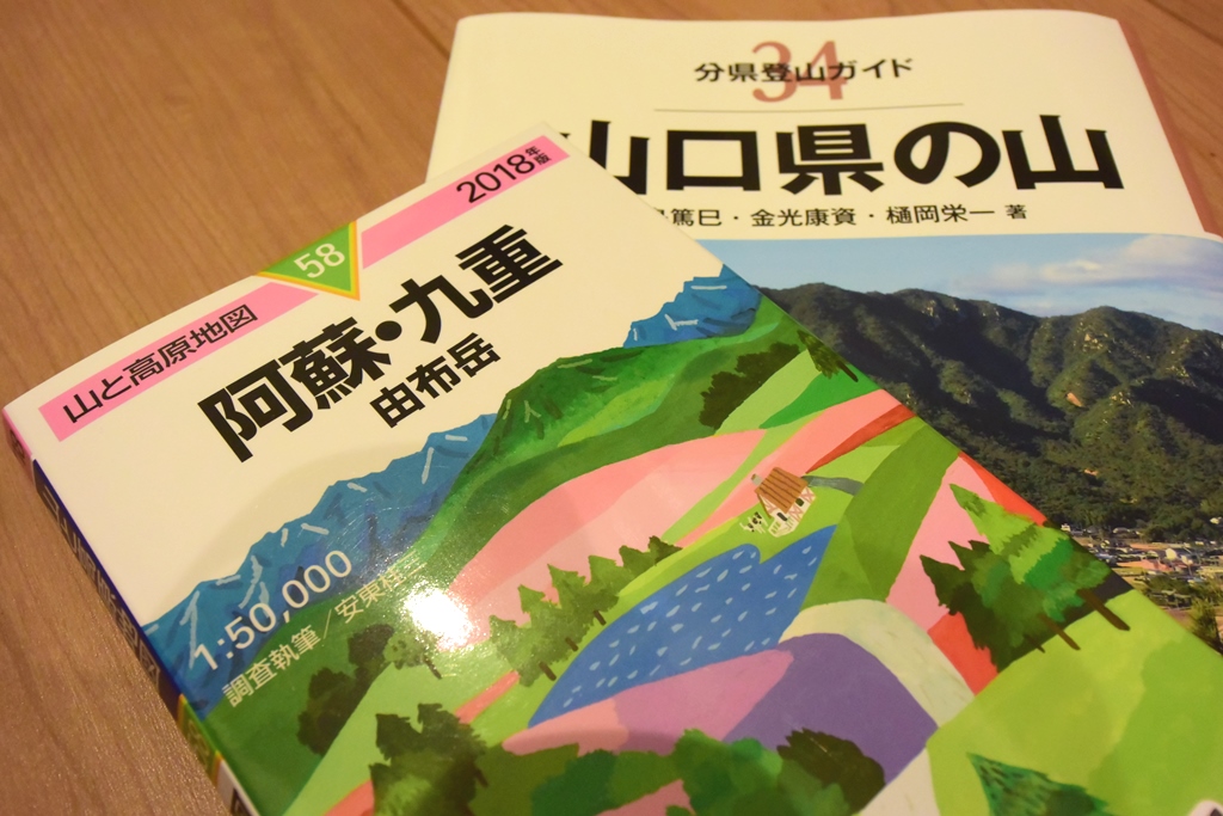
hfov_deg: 63.7
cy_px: 408
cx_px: 612
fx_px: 985
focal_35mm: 29
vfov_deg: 45.0
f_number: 5
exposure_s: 1/50
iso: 1600
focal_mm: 11.1
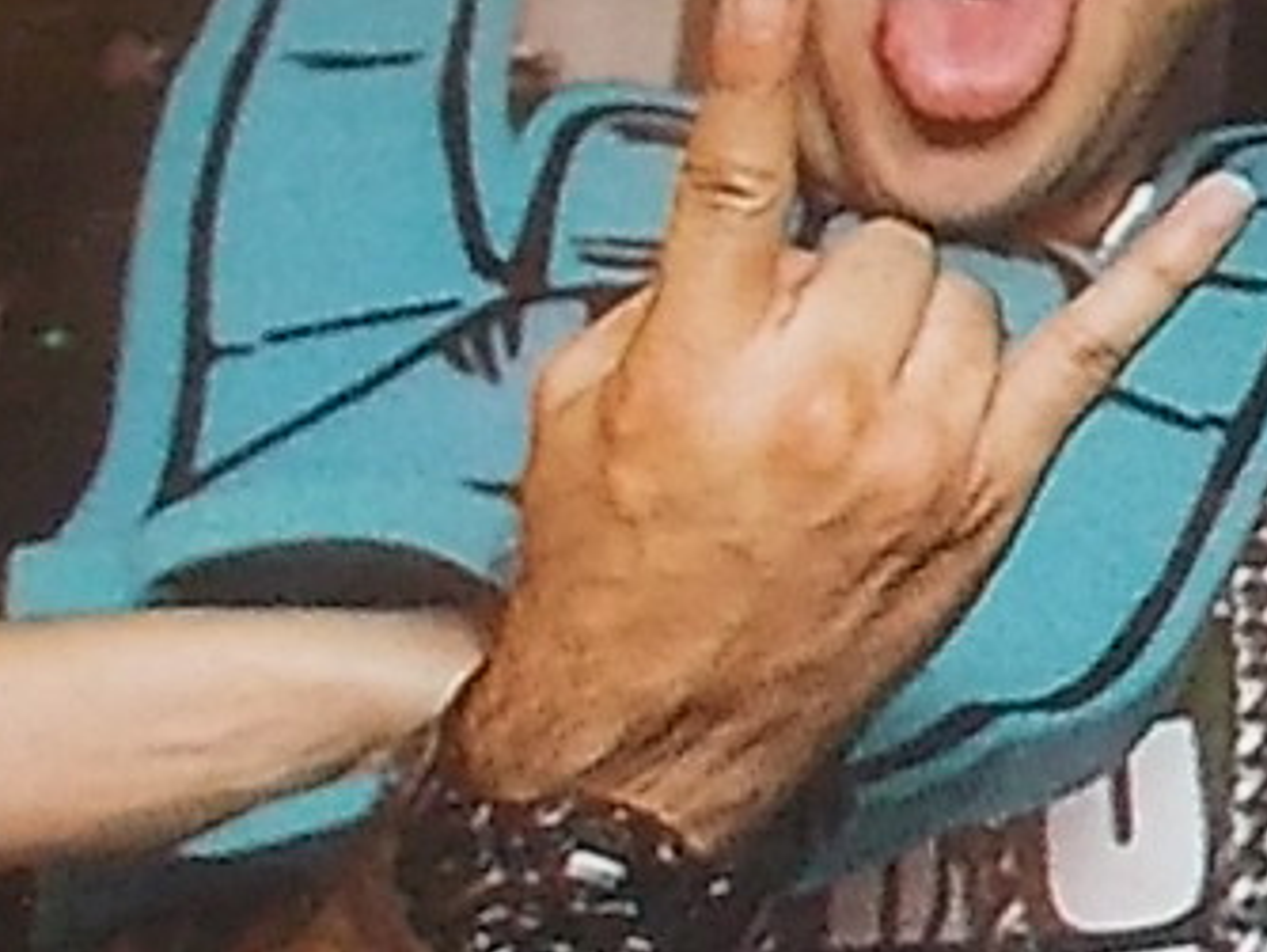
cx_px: 3164
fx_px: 7216
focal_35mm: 197
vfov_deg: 7.5
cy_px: -182
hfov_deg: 8.9
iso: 200
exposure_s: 1/30
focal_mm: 4.1
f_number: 3.3
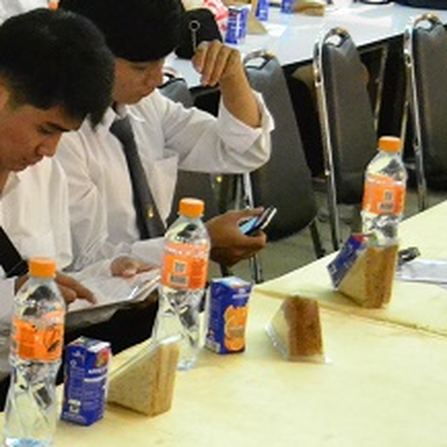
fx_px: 1782
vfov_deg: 14.3
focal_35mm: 122
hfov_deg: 13.2
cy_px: 207
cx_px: -299
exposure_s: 1/60
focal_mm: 26
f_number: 4.2
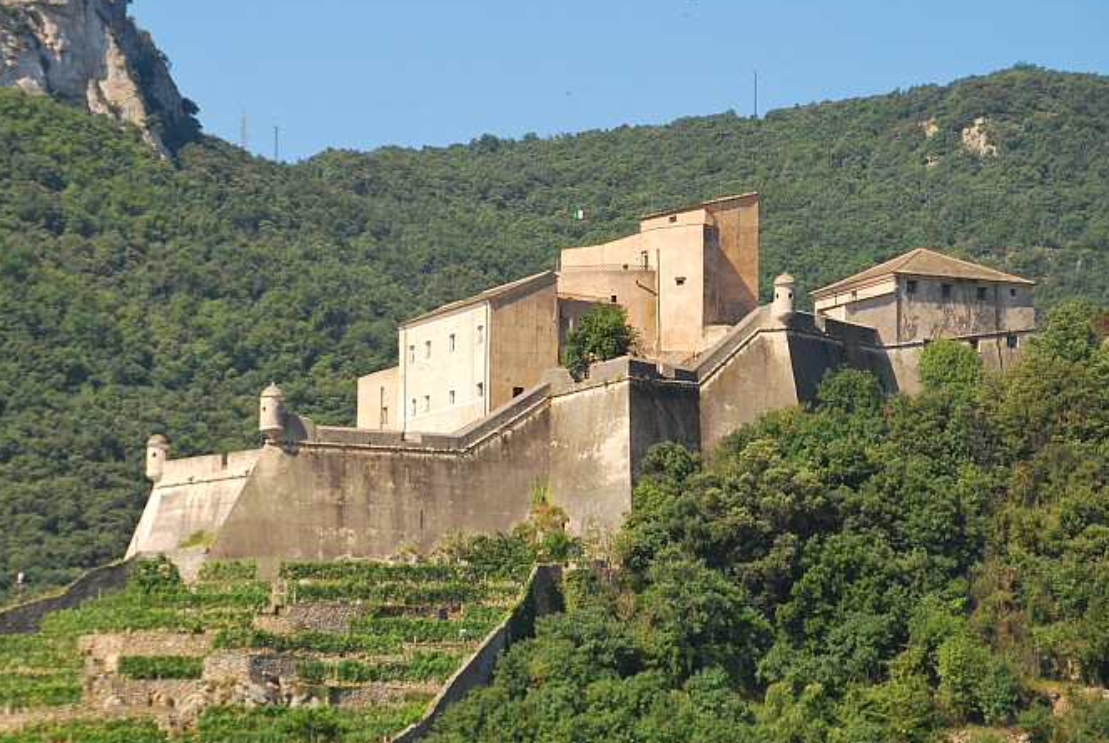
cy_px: 321
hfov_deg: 13.3
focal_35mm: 154
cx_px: 526
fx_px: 4739
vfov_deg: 9.0
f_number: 5.3
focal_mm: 85
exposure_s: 1/800
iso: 200
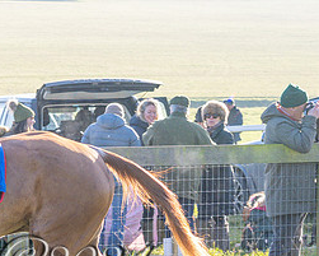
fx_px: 2031
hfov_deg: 9.0
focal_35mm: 215
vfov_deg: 7.2
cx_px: 141
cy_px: 212
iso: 640
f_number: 4
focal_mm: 49
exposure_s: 1/1000
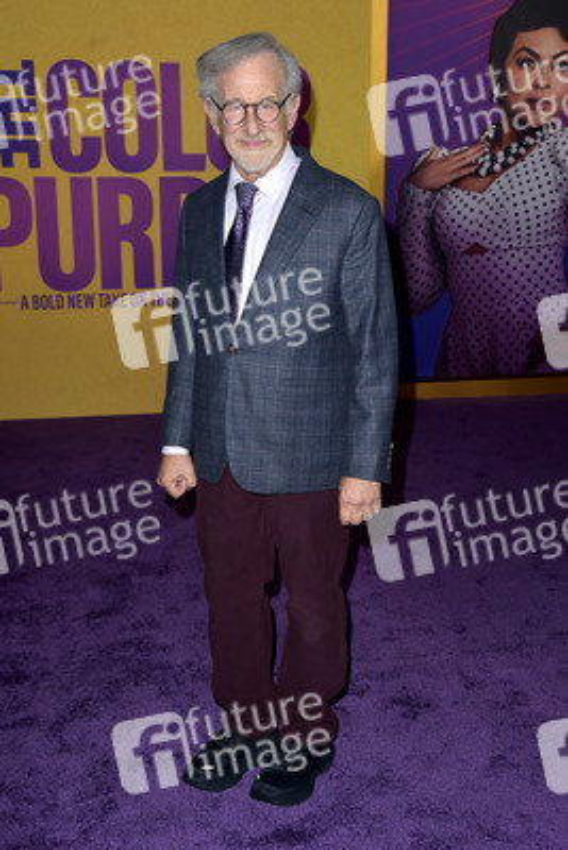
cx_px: 284
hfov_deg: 28.1
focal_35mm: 48
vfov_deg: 41.1
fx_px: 1135
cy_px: 425
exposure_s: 1/250
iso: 320
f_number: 6.3
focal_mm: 48
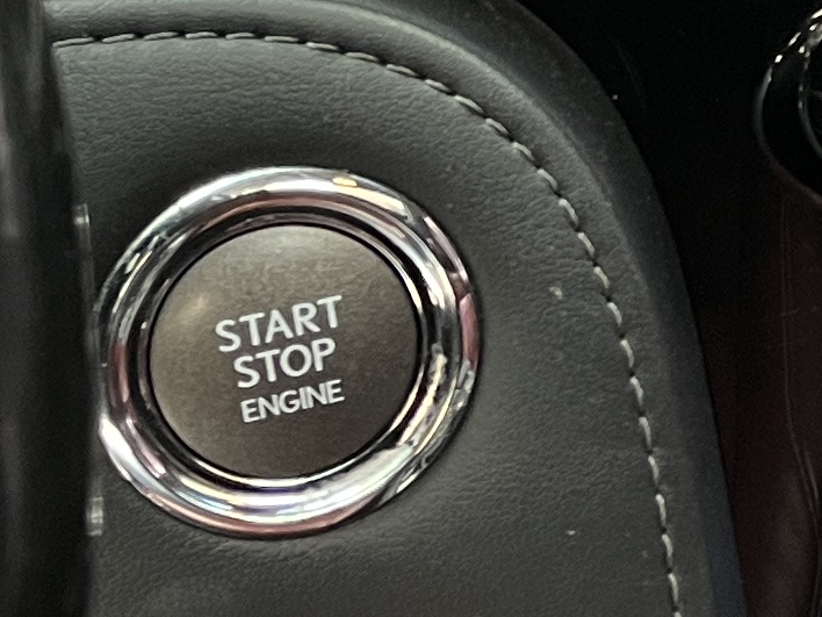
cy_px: -346
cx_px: 1587
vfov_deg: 9.7
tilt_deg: -18.4
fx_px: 3514
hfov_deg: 12.0
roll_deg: -0.4
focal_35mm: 148
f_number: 1.6
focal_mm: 5.1
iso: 160
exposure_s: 1/49
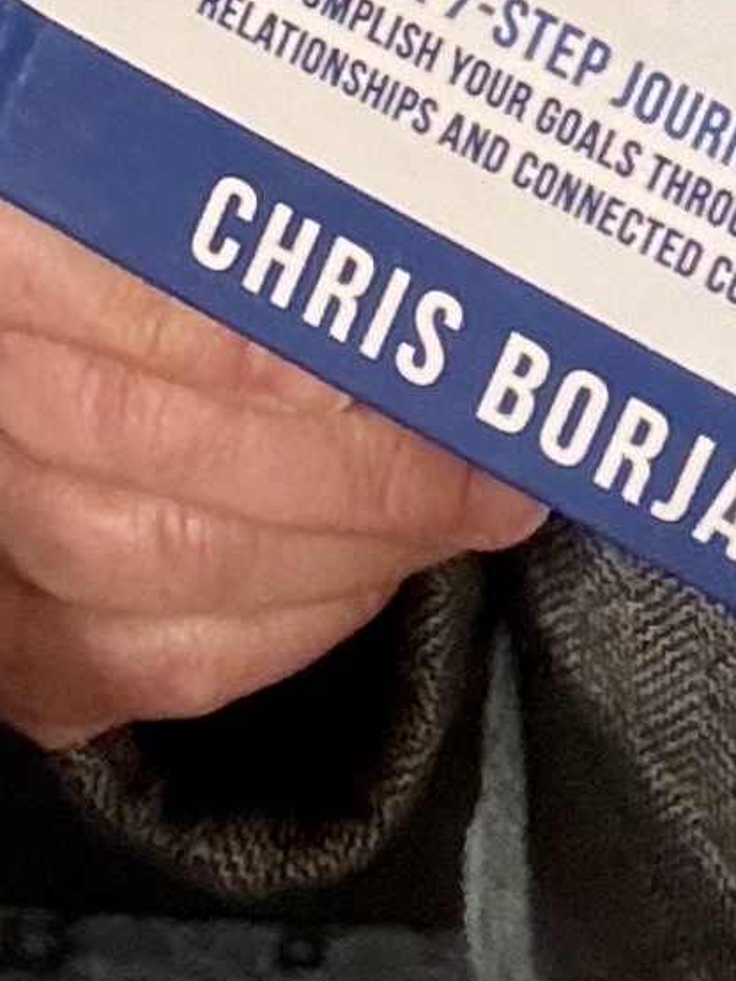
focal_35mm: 167
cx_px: 198
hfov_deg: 8.9
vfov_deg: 9.4
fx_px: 4736
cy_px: -1907
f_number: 1.9
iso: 320
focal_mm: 2.69
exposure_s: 1/40
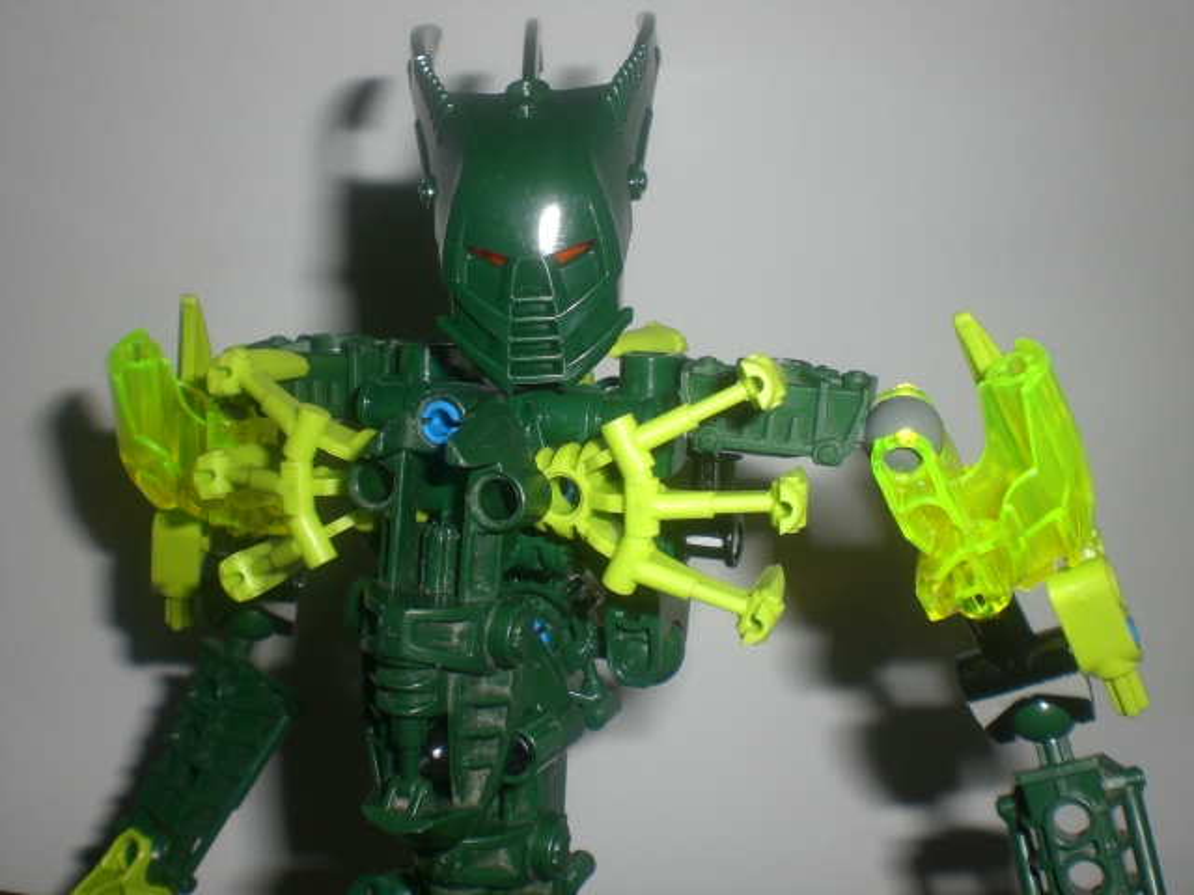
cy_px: 448
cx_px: 597
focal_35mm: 38
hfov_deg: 49.0
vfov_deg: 37.7
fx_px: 1311
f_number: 4.4
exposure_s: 1/60
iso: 50
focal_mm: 6.3
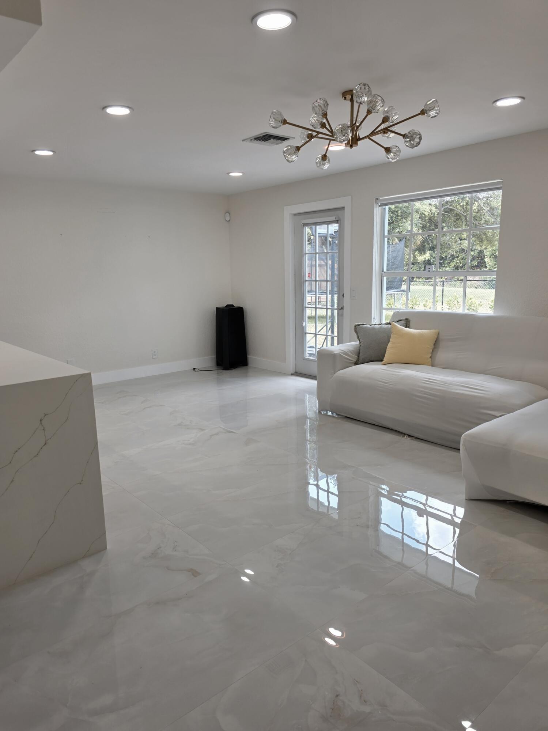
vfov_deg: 73.9
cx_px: 274
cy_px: 366
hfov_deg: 58.9
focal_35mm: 23
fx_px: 486
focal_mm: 6.3
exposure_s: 1/120
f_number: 1.7
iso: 40
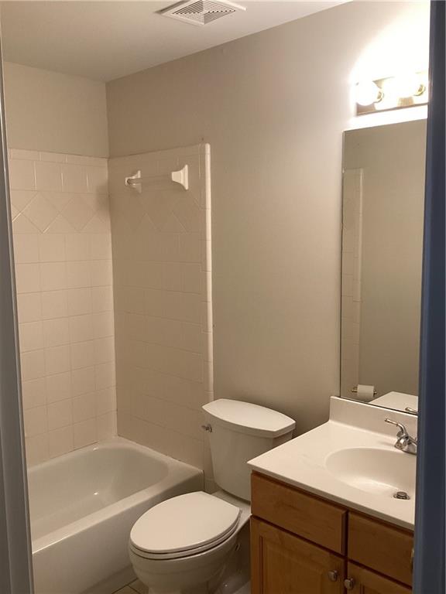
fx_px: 533
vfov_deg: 58.4
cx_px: 223
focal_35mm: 31
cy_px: 297
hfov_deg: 45.4
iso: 100
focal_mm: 3.3
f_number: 2.4
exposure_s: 1/60
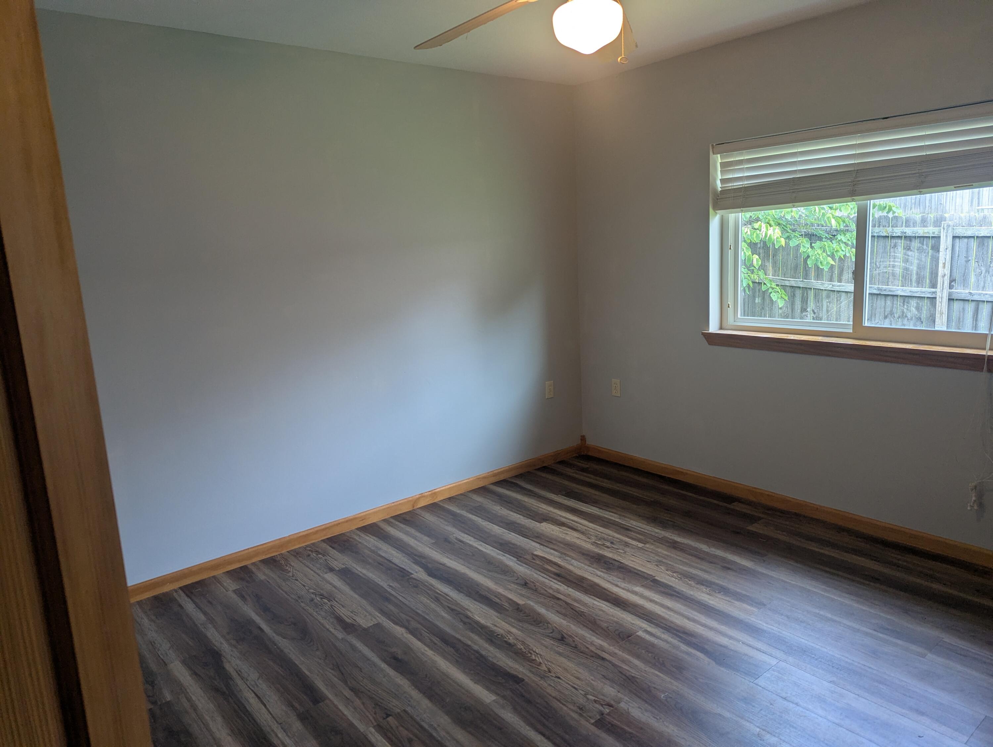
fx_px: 689
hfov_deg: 71.5
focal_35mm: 24
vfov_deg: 56.9
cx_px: 496
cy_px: 374
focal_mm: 6.81
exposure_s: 1/120
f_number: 1.85
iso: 79
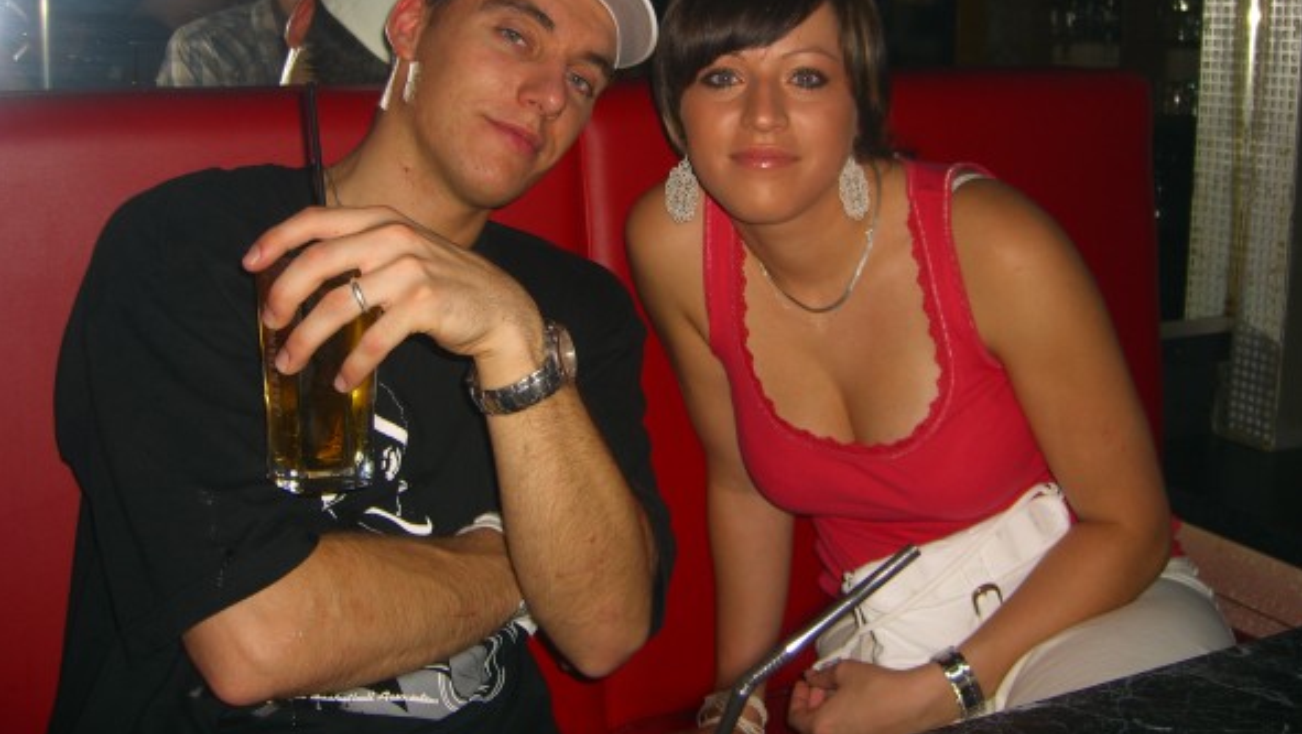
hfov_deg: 48.3
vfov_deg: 28.2
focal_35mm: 42
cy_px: 242
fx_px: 1451
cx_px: 652
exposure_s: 1/60
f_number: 2.8
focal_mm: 7.9
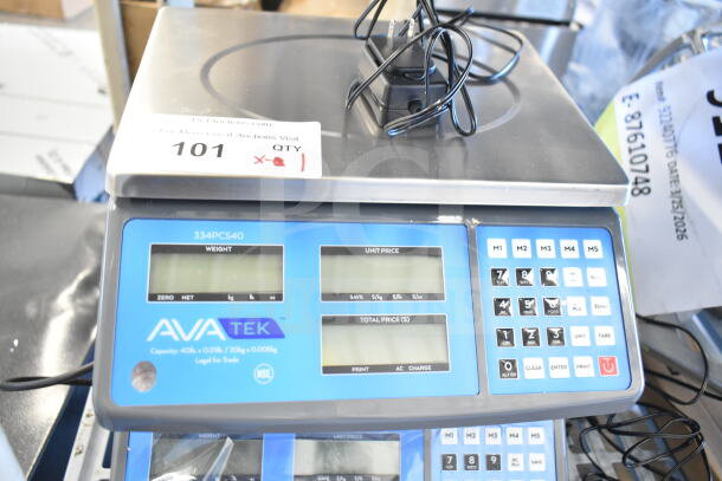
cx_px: 361
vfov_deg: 43.6
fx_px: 602
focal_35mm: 30
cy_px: 240
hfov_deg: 61.9
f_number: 3.5
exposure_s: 1/40
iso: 1600
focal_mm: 20
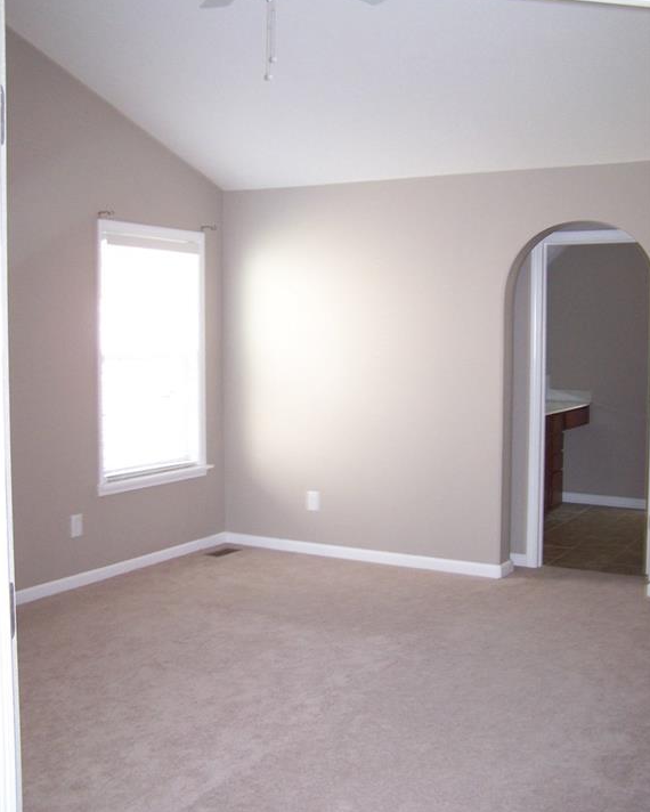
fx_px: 961
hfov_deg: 37.4
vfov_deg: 45.8
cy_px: 395
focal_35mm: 40
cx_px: 325
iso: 140
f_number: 2.8
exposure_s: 1/30
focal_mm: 6.3
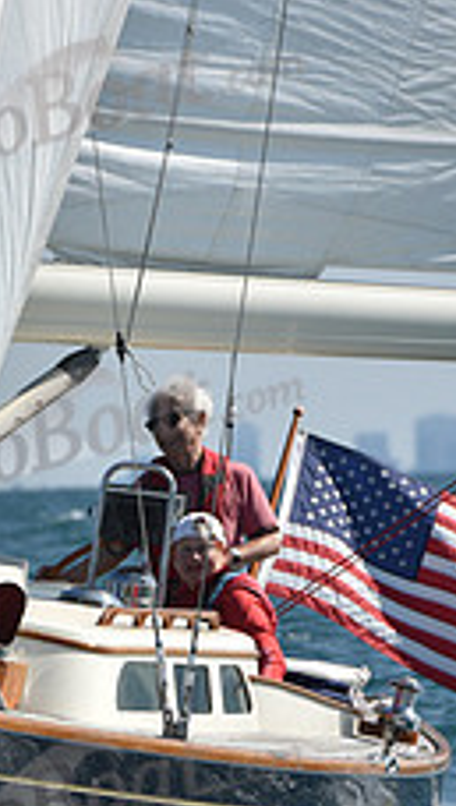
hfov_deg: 2.3
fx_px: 11385
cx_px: -375
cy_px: 673
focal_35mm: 532
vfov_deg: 4.1
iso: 250
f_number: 7.1
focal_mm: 200
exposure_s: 1/1600
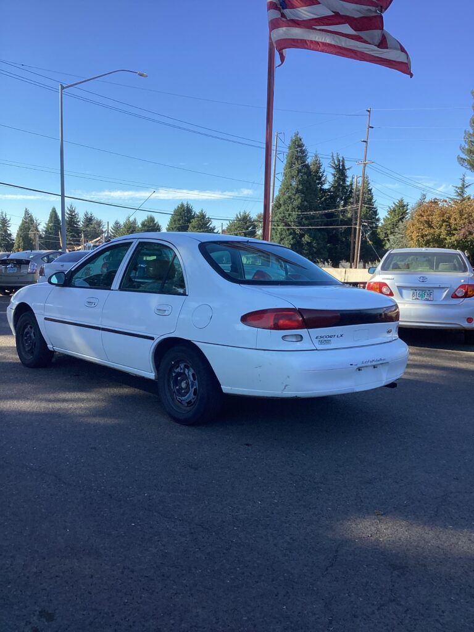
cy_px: 316
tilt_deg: -5.6
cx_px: 237
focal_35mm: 31
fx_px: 566
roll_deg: -0.3
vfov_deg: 58.4
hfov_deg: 45.4
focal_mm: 3.3
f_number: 2.4
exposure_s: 1/696
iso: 25
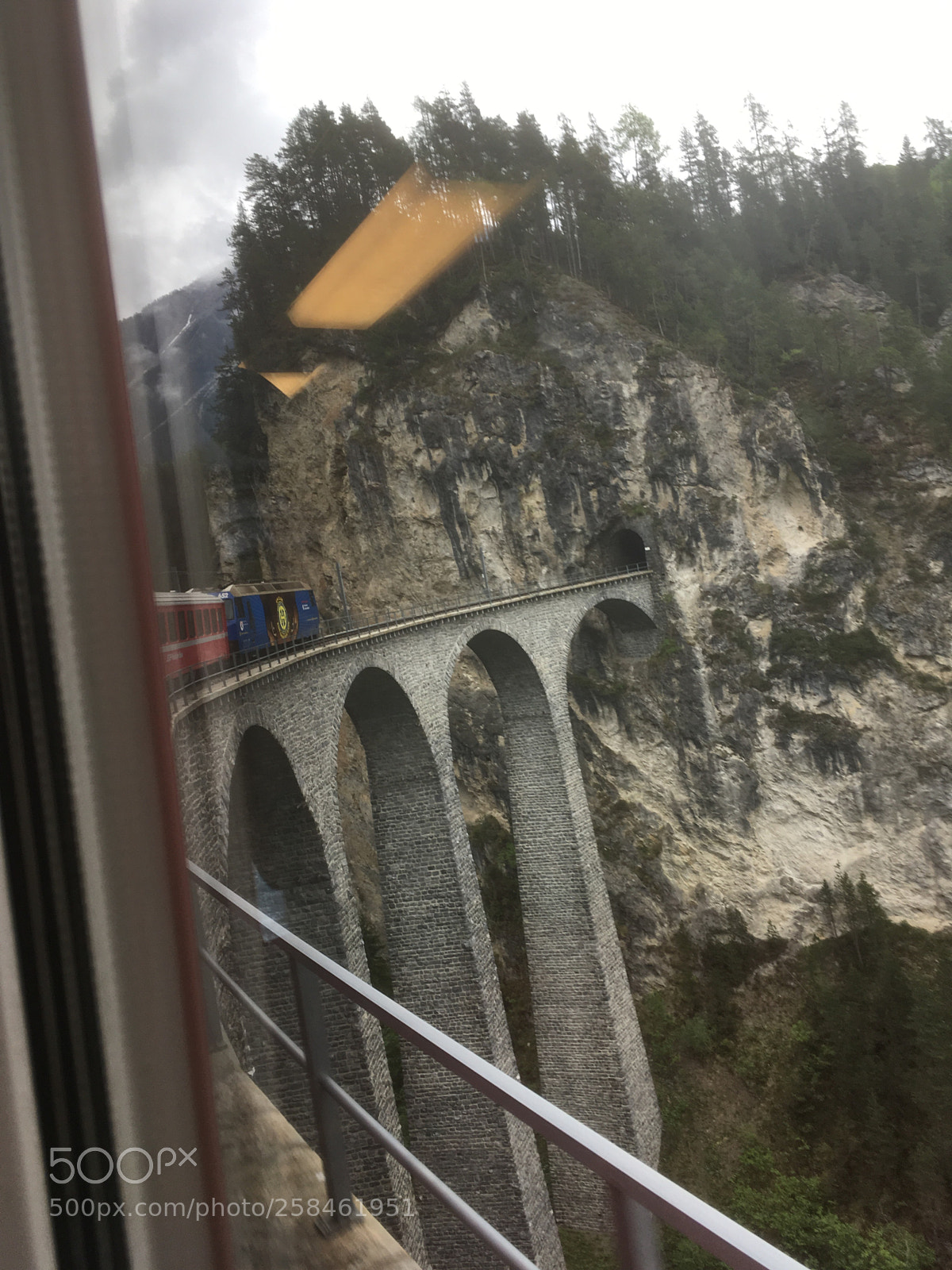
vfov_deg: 61.7
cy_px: 635
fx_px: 1063
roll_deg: +2.0
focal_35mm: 29
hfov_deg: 48.2
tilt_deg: +1.6
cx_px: 476
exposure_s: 1/176
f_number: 2.2
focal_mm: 4.15
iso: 25
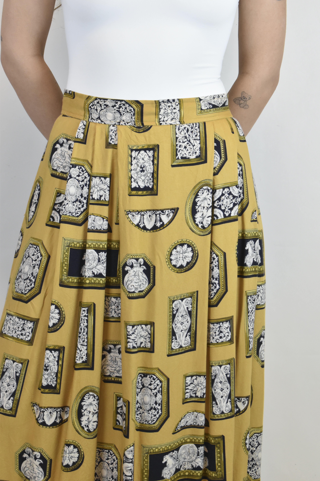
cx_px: 160
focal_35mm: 82
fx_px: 1100
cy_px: 240
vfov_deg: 24.6
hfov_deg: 16.6
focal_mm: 55
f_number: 18
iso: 1600
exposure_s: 1/30
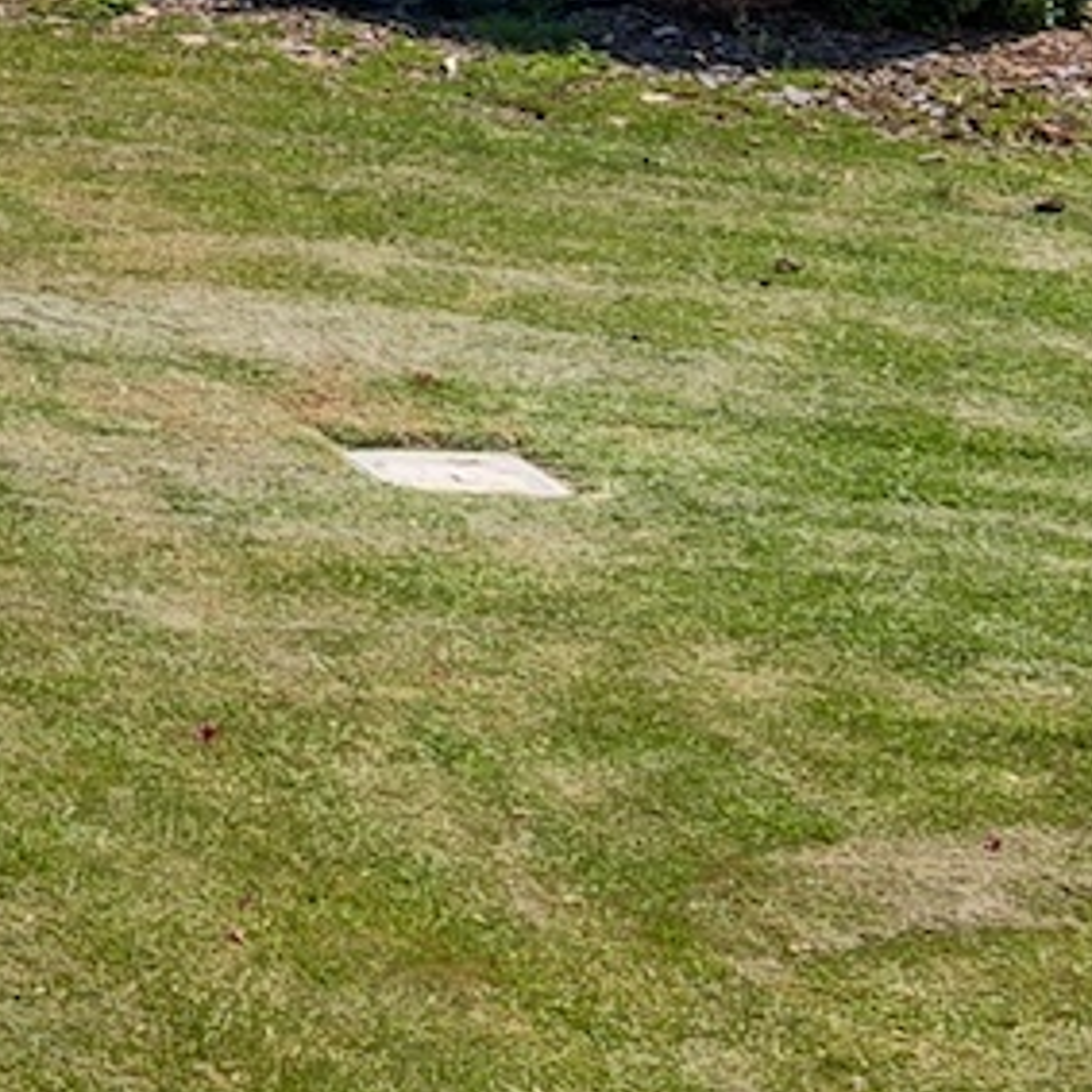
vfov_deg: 9.8
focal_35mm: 165
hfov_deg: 8.4
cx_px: -2473
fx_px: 5889
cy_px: -1144
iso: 160
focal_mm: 14.5
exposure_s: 1/680
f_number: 8
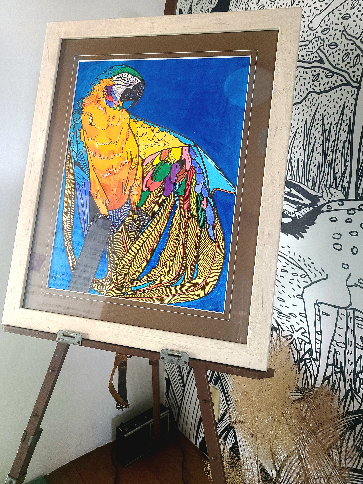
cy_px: 242
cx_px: 185
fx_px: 378
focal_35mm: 27
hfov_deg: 51.3
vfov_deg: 65.3
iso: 500
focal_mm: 5.4
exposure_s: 1/50
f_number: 1.8
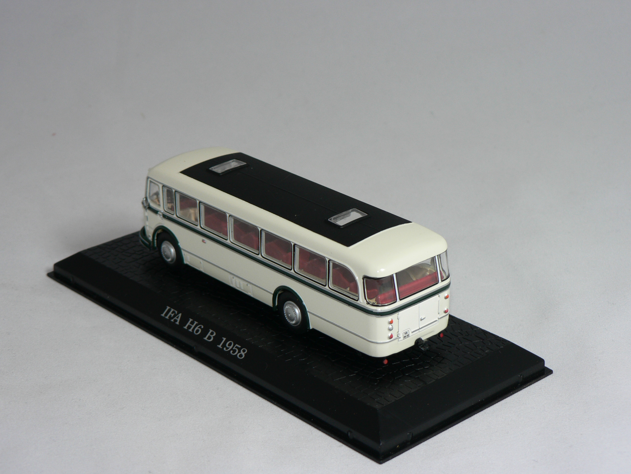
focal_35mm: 79
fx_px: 1440
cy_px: 237
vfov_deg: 18.7
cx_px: 316
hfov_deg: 24.7
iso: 80
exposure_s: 1/60
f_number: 3.2
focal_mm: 13.1
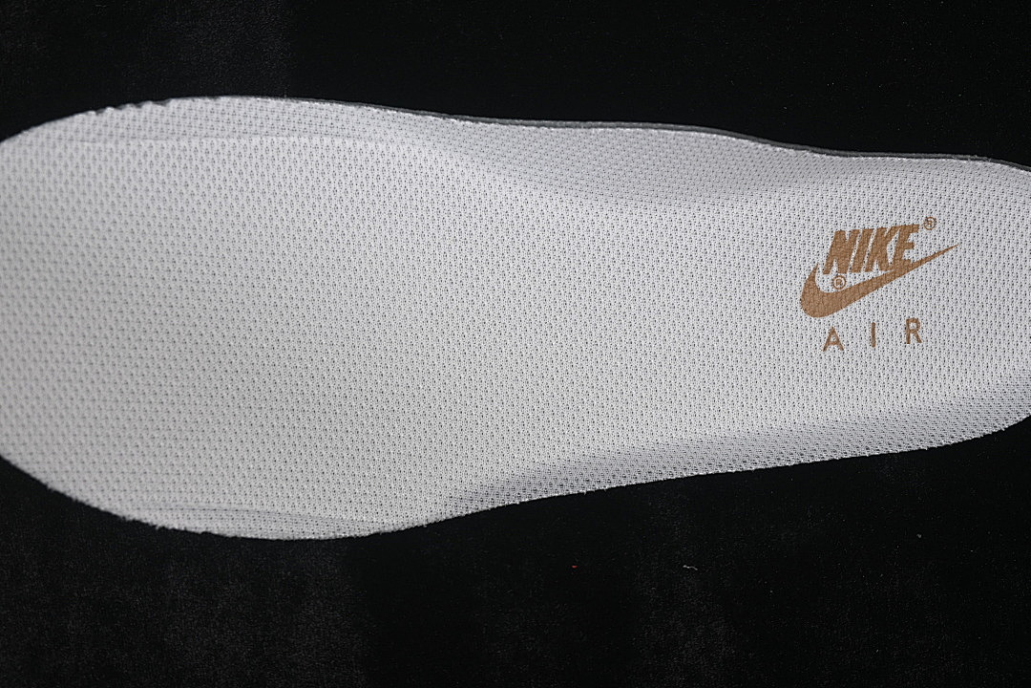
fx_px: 2148
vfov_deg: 18.2
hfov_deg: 27.0
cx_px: 516
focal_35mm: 75
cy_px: 344
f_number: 7.1
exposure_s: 1/80
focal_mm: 50
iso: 160
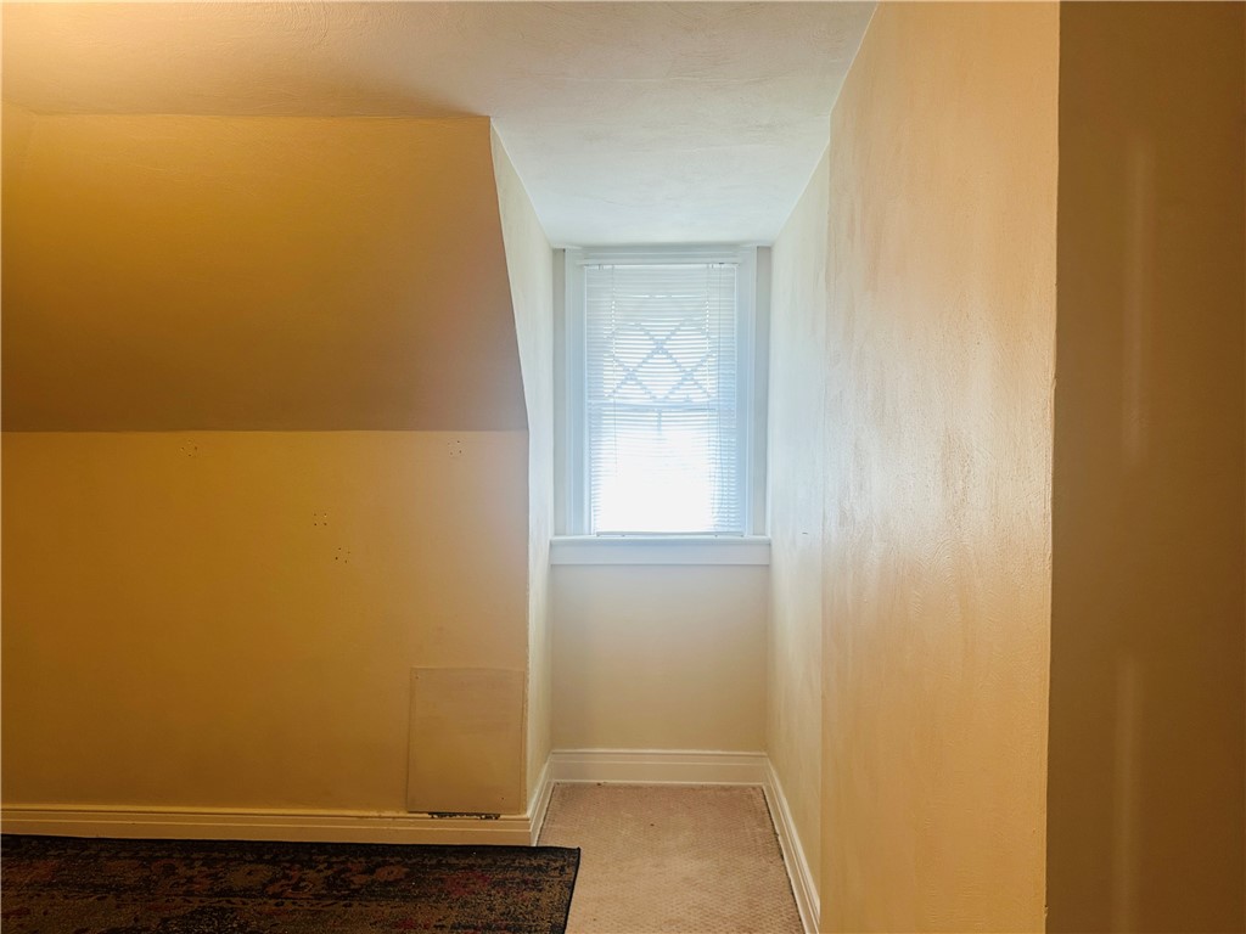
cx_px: 623
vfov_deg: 56.8
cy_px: 467
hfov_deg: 71.6
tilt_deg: -1.6
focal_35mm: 24
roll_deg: +0.2
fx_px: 864
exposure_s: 1/60
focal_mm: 6.86
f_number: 1.78
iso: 125
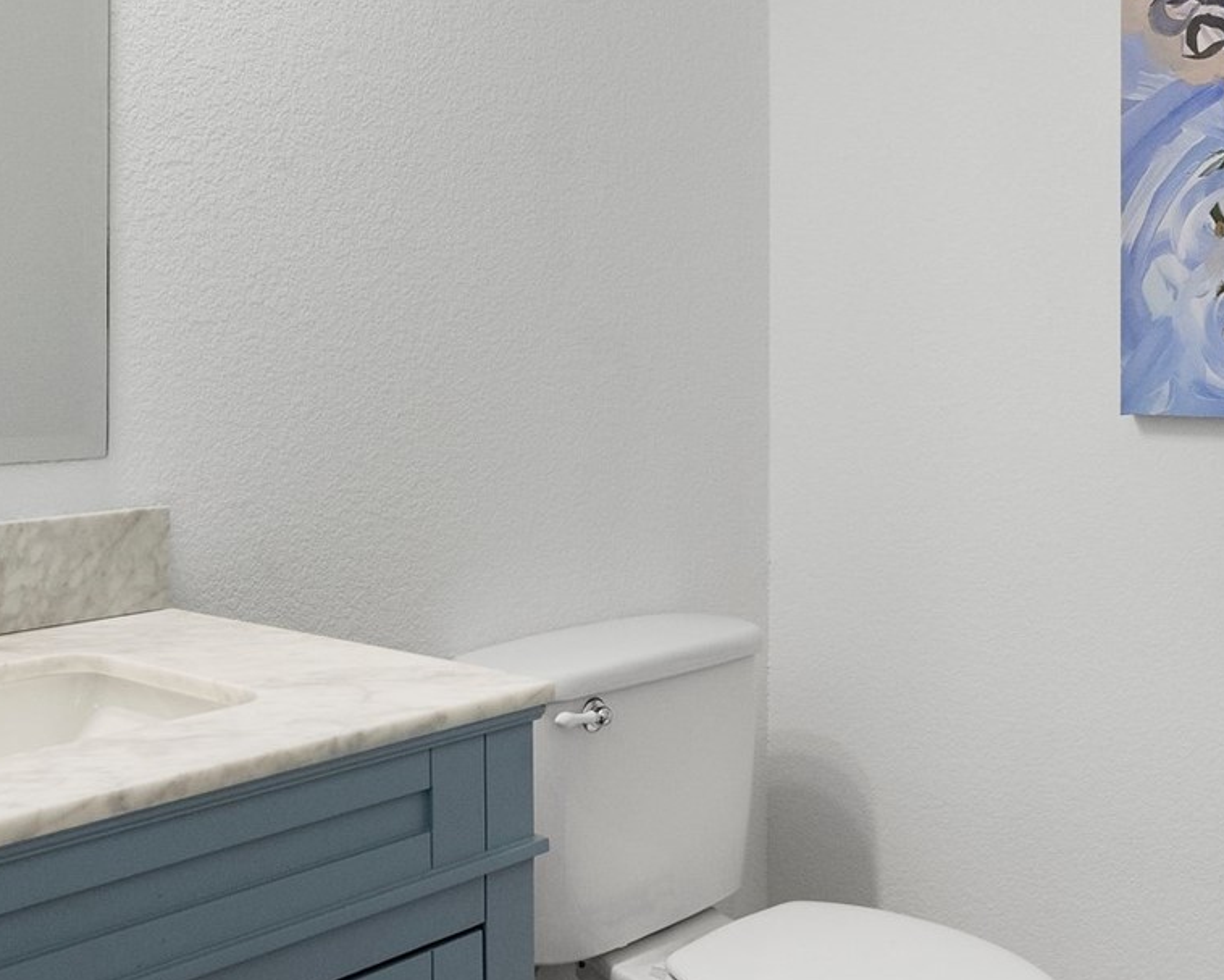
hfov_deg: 42.8
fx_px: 1558
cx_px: 698
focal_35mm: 43
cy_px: 299
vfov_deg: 34.5
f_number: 8
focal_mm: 16
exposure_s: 1/80
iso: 2000
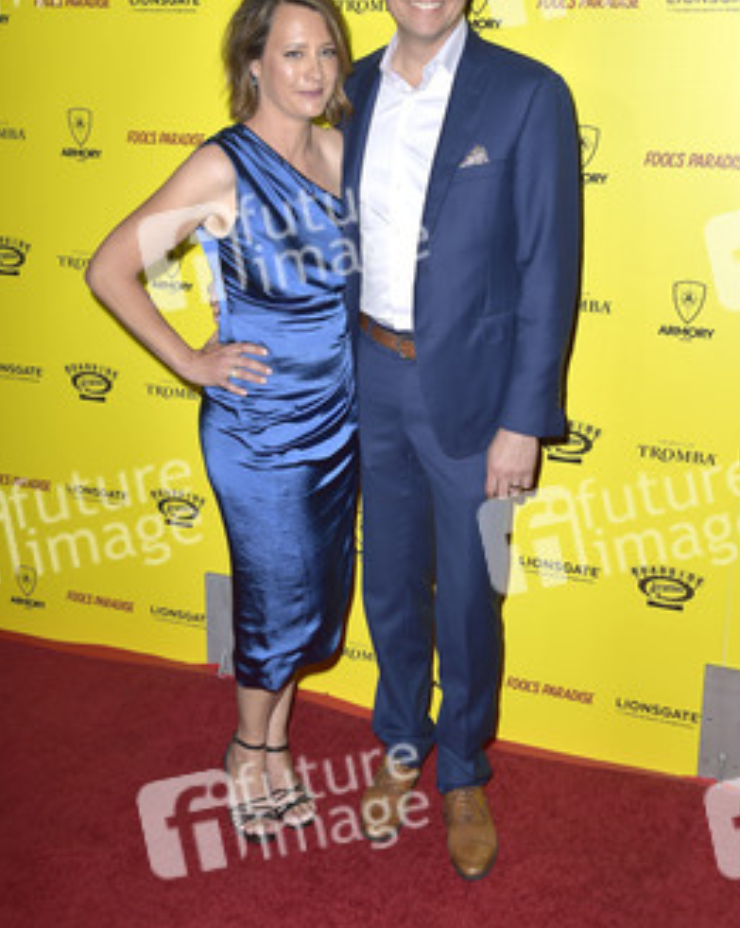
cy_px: 386
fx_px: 1261
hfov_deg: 32.7
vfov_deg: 40.2
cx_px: 367
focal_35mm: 46
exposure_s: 1/250
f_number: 6.3
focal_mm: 40
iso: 250
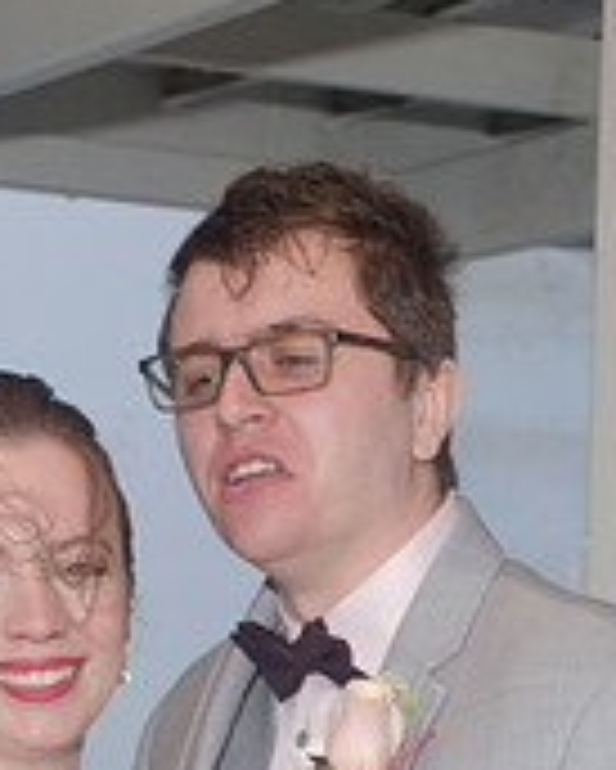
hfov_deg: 9.5
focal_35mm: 163
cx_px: 211
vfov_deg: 11.5
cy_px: 986
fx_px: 3711
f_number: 5.6
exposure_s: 1/60
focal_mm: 44
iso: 400
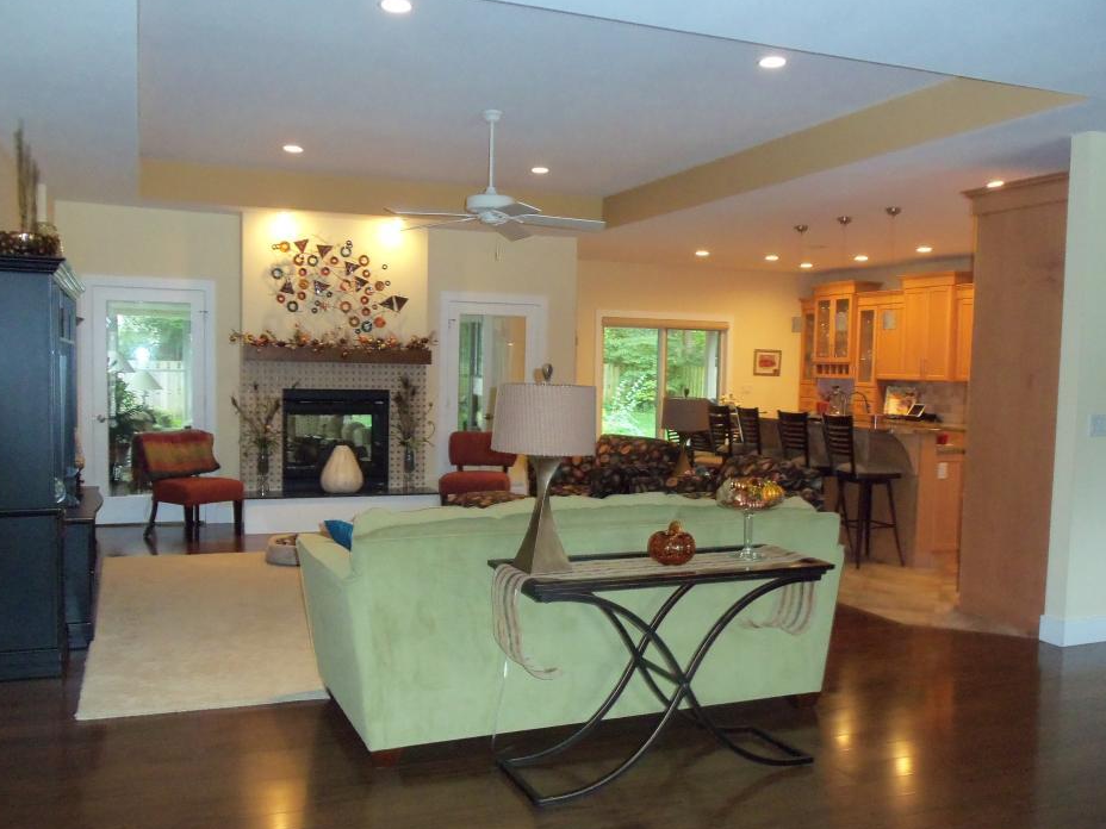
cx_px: 543
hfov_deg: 56.8
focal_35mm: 32
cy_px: 443
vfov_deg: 44.1
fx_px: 1022
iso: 250
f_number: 3.4
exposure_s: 1/30
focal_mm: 5.2
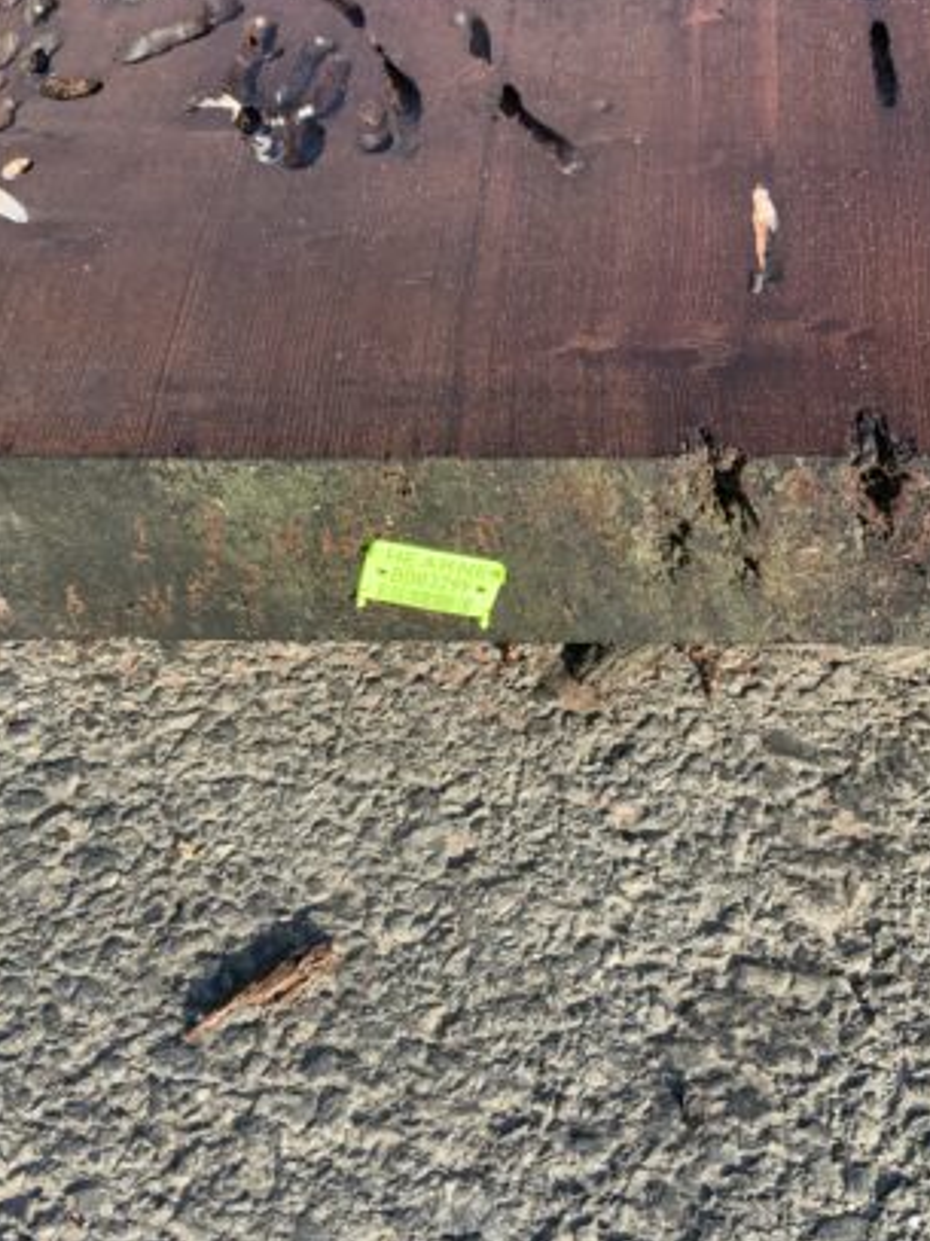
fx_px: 1362
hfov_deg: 37.7
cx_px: 503
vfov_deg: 49.0
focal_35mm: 38
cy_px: 645
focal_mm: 3
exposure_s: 1/415
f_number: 1.8
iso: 16
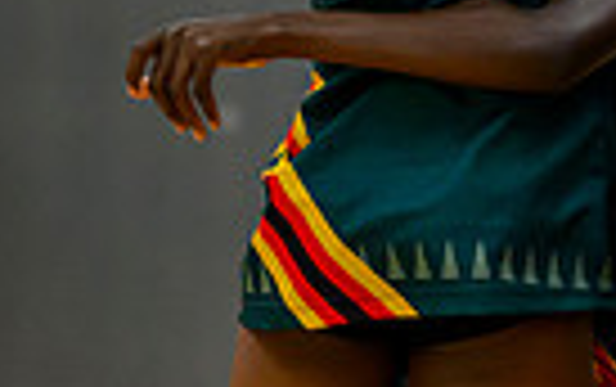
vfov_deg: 1.9
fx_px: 11632
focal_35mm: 692
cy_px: -607
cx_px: 628
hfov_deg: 3.0
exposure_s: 1/1000
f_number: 2.8
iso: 4000
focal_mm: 135
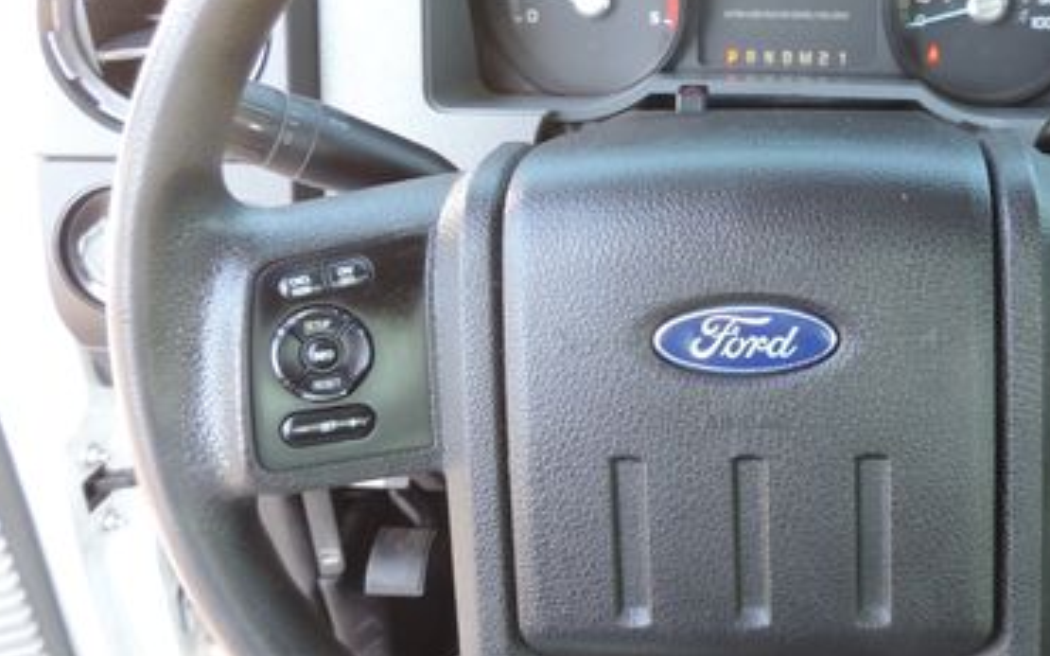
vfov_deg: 29.2
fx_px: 1259
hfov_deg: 44.0
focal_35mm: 44
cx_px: 769
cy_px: 304
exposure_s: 1/30
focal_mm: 4.3
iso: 180
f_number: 3
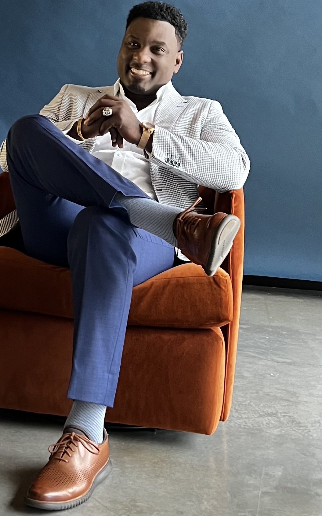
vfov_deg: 66.5
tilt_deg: -8.2
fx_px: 393
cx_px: 143
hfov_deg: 44.5
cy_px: 257
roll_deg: -2.8
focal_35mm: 28
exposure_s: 1/35
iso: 640
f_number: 1.5
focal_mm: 5.7
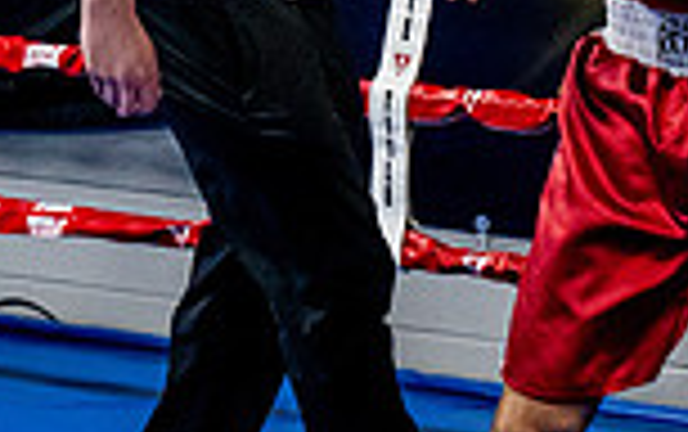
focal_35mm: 201
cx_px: 881
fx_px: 3773
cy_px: 200
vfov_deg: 6.5
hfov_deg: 10.2
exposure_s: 1/800
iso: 5000
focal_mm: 35
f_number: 2.8
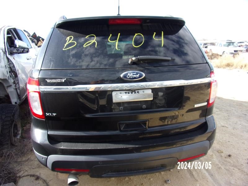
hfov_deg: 71.6
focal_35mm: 24
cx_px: 124
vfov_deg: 56.8
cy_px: 93
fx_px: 172
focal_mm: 4.3
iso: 80
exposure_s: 1/240
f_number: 3.3
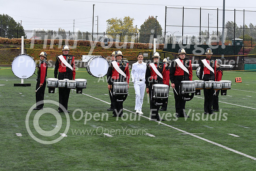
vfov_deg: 13.0
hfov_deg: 19.5
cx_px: 128
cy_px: 86
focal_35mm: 105
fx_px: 747
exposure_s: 1/320
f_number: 5
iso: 640
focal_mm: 70
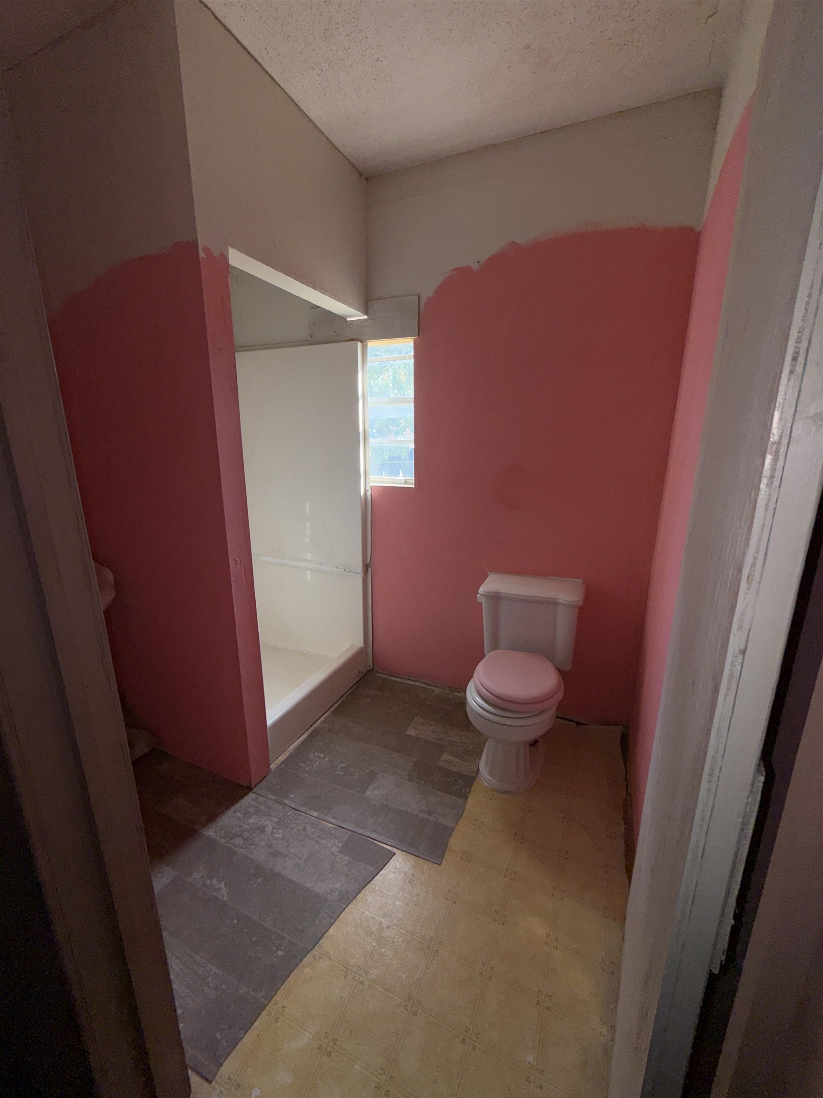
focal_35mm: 14
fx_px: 444
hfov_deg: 85.7
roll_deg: -0.7
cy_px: 549
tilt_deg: -12.9
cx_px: 412
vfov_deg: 102.1
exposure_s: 1/122
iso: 16
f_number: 2.2
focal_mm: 2.22
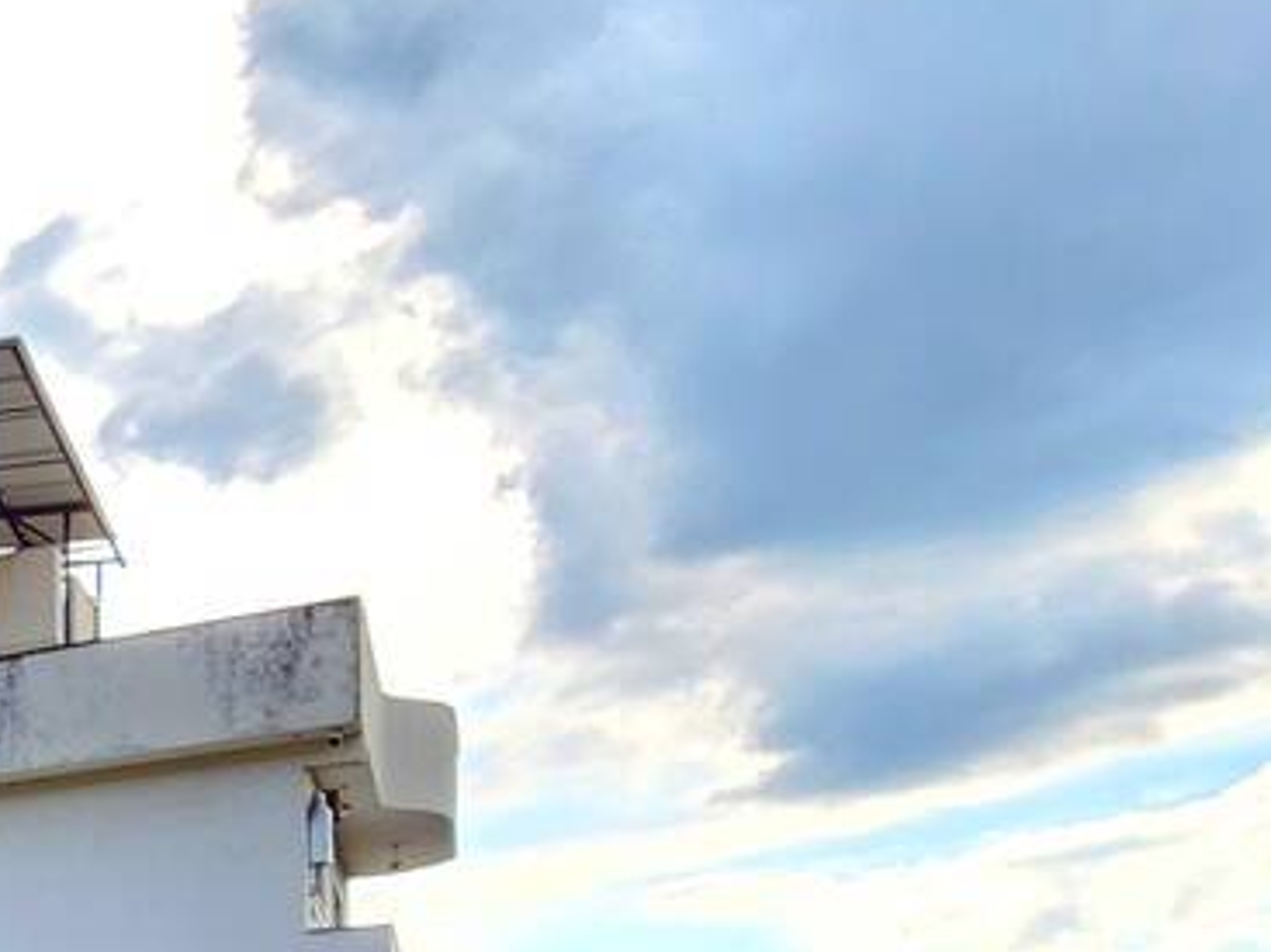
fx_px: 1872
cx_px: -904
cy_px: 1274
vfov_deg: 24.5
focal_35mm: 51
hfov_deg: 23.5
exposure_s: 1/250
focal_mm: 2.2
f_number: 2.2
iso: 50
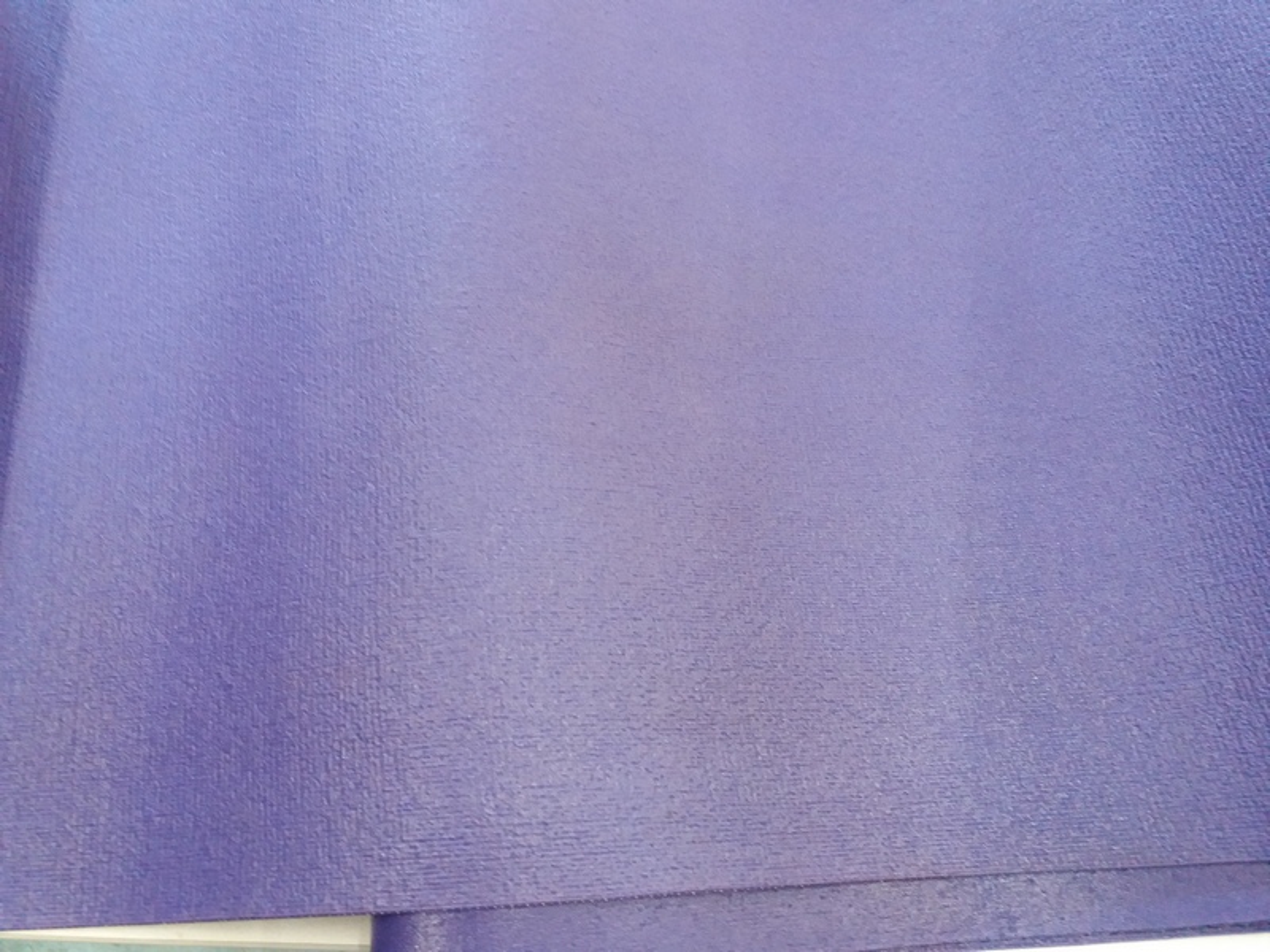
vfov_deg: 49.7
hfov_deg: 63.4
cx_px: 635
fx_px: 1027
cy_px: 476
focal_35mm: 28
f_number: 1.9
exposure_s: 1/17
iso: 250
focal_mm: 3.7
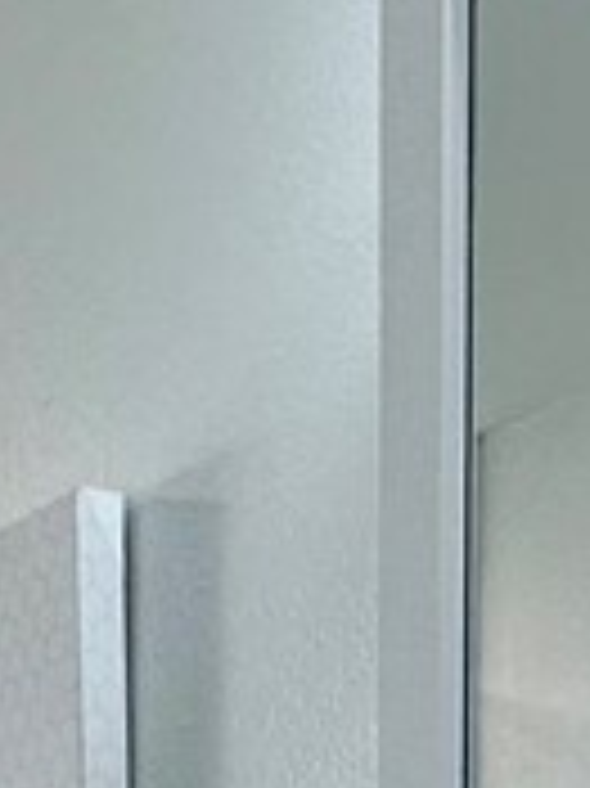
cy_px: 1878
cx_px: -306
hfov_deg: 11.1
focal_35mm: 128
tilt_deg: -7.6
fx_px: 2912
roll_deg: +1.3
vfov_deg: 12.3
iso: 80
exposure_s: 1/120
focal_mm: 2.22
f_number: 2.2
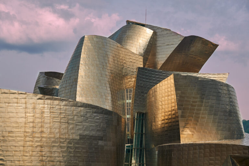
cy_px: 83
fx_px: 546
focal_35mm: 79
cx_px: 124
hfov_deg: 25.7
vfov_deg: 17.3
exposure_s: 1/500
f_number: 5.6
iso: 80
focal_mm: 29.1
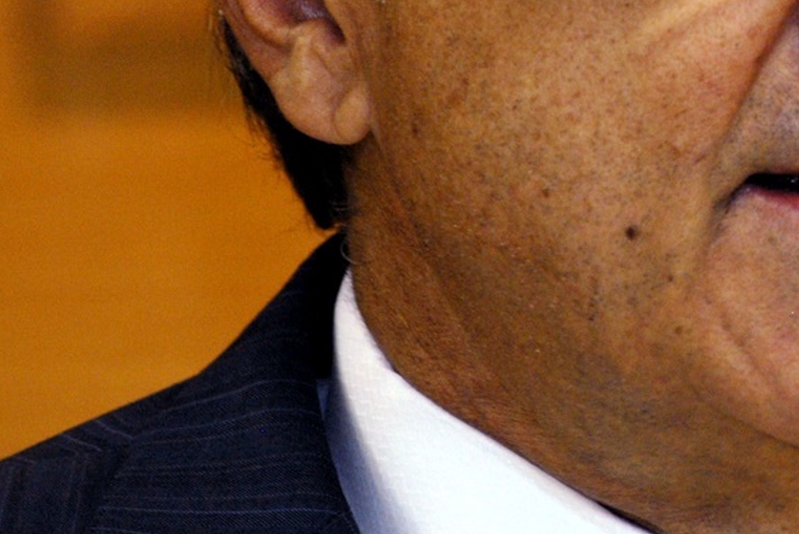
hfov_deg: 2.8
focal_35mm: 742
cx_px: 951
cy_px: -81
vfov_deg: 1.9
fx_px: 16488
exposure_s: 1/60
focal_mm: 185
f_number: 5.6
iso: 400
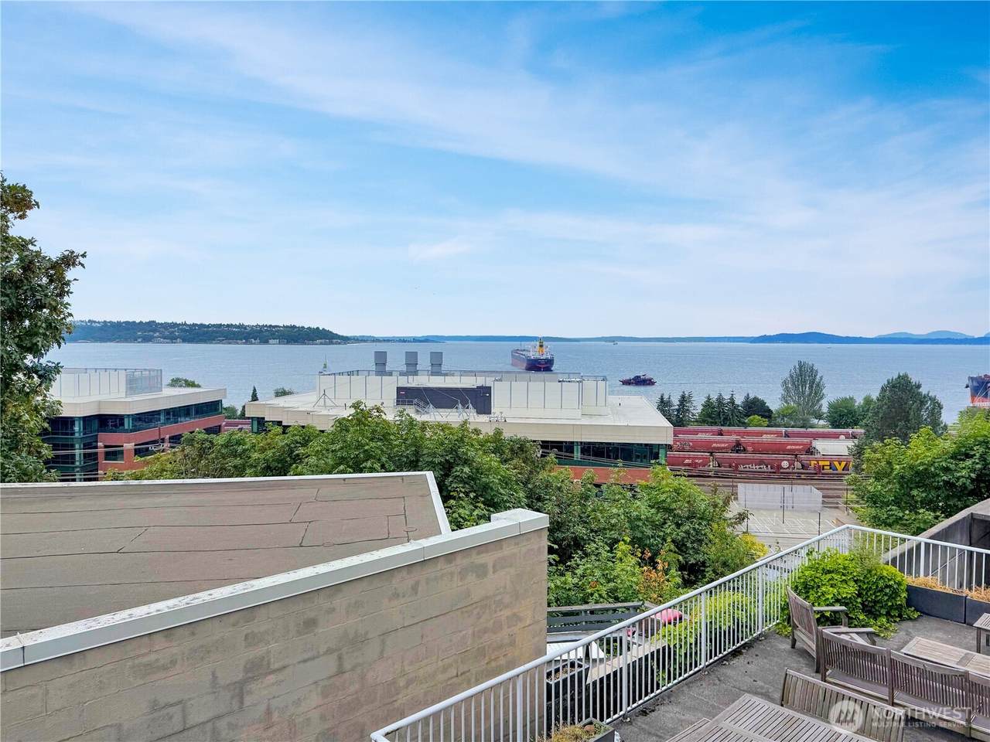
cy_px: 371
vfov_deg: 56.8
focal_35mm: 24
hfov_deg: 71.6
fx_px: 686
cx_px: 495
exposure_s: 1/8130
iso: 80
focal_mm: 6.76
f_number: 1.78
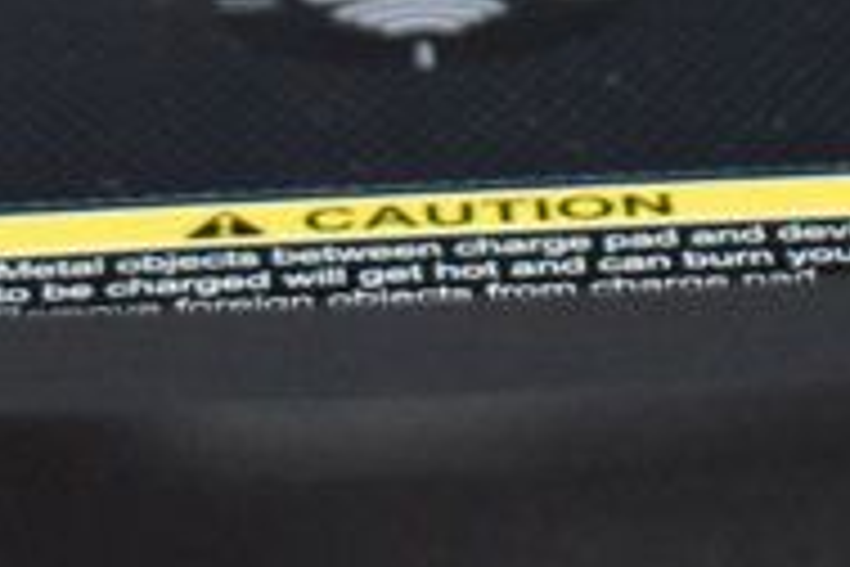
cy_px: -778
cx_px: 715
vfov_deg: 5.8
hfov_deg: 9.0
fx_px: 5383
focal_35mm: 228
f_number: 4.2
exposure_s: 1/60
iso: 3200
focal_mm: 28
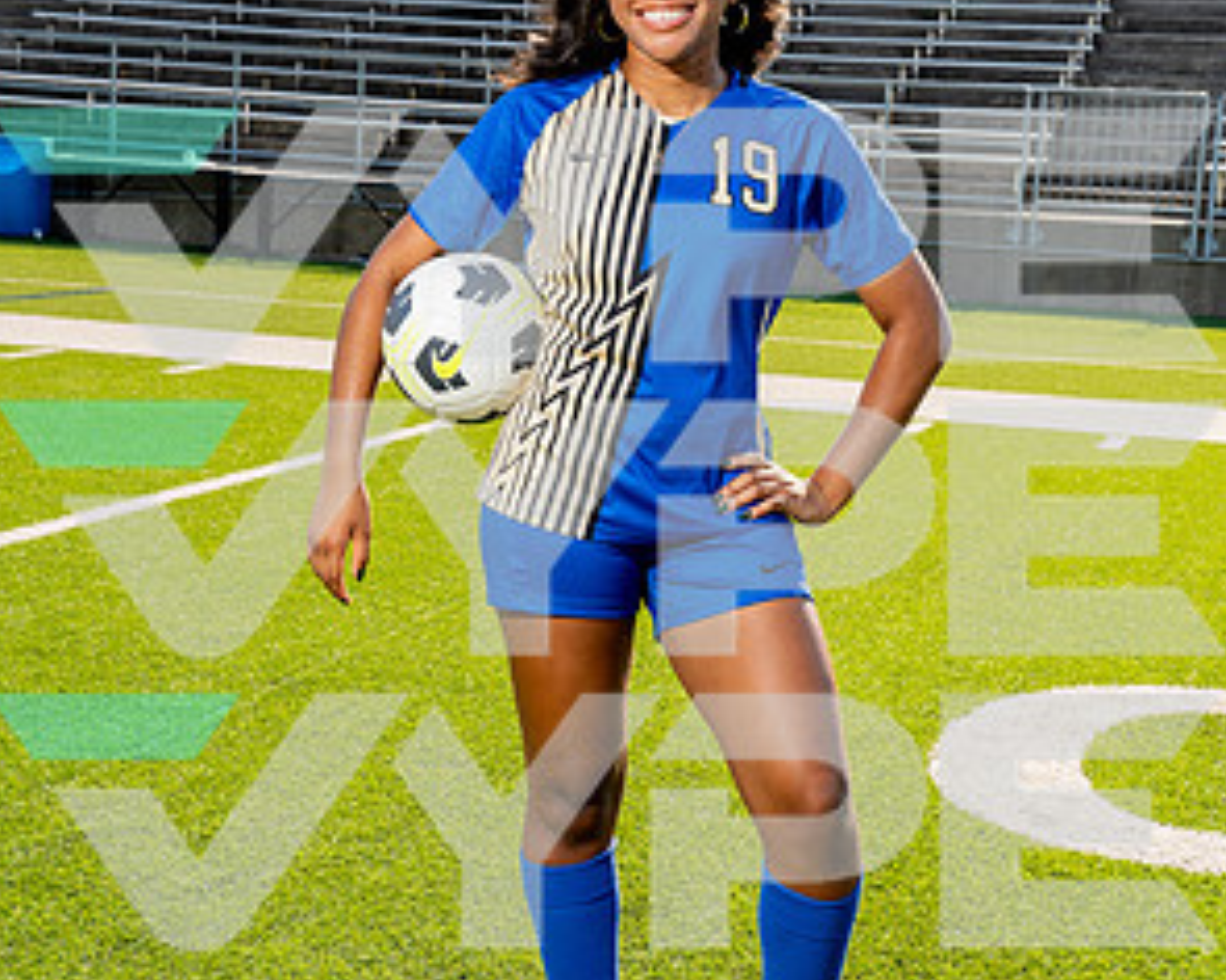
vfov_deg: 20.2
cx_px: 611
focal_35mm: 76
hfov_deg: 25.1
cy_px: 532
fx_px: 2758
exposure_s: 1/250
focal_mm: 53
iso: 320
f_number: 10
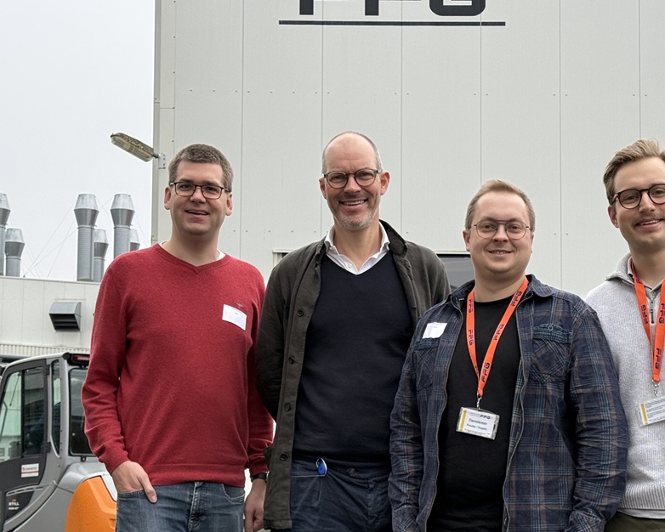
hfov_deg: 27.5
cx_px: 392
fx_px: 1358
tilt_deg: +6.9
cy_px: 333
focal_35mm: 69
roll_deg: -0.2
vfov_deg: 22.1
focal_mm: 6.76
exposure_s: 1/142
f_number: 1.78
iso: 80
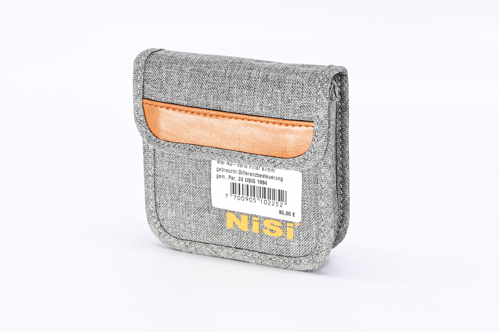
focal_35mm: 76
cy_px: 167
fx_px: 1053
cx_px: 252
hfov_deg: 26.7
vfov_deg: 17.9
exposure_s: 1/200
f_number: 9
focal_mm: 50
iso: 500
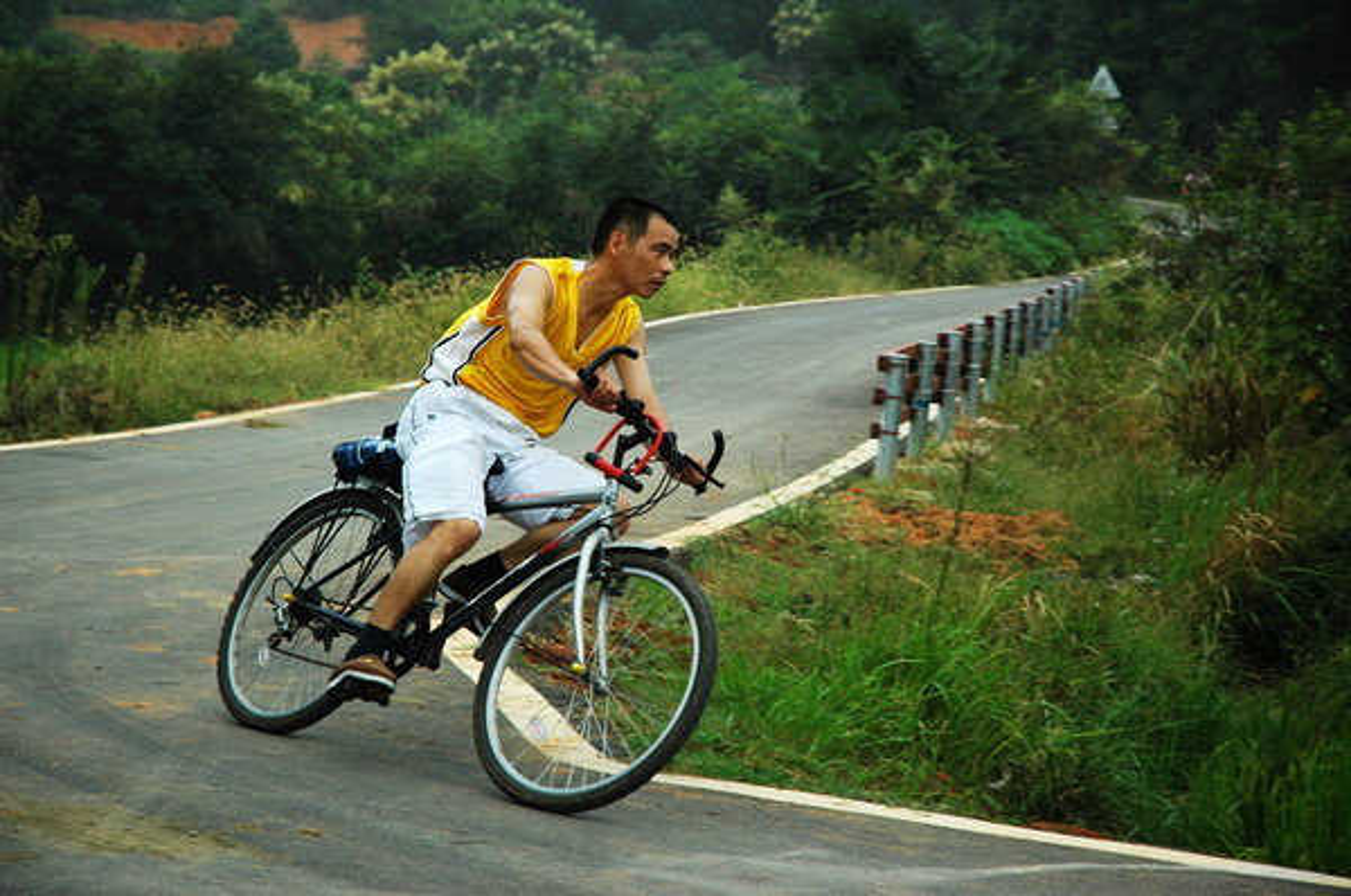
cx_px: 676
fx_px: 3934
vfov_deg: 13.0
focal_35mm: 105
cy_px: 448
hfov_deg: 19.5
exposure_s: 1/400
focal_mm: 70
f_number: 4.5
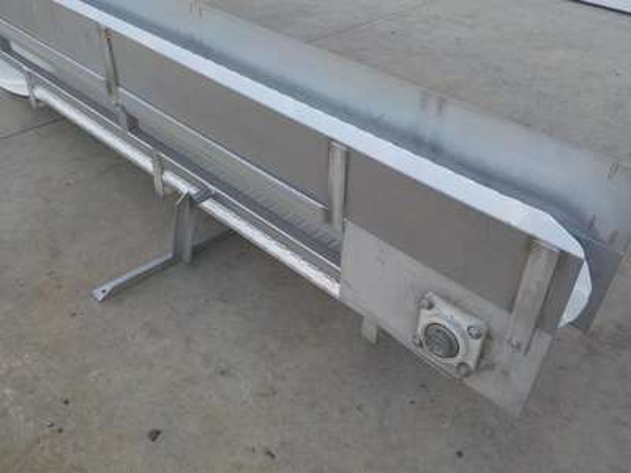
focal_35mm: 30
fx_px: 547
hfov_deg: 60.0
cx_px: 316
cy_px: 236
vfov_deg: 46.8
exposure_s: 1/100
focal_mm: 4.1
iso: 125
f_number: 3.3
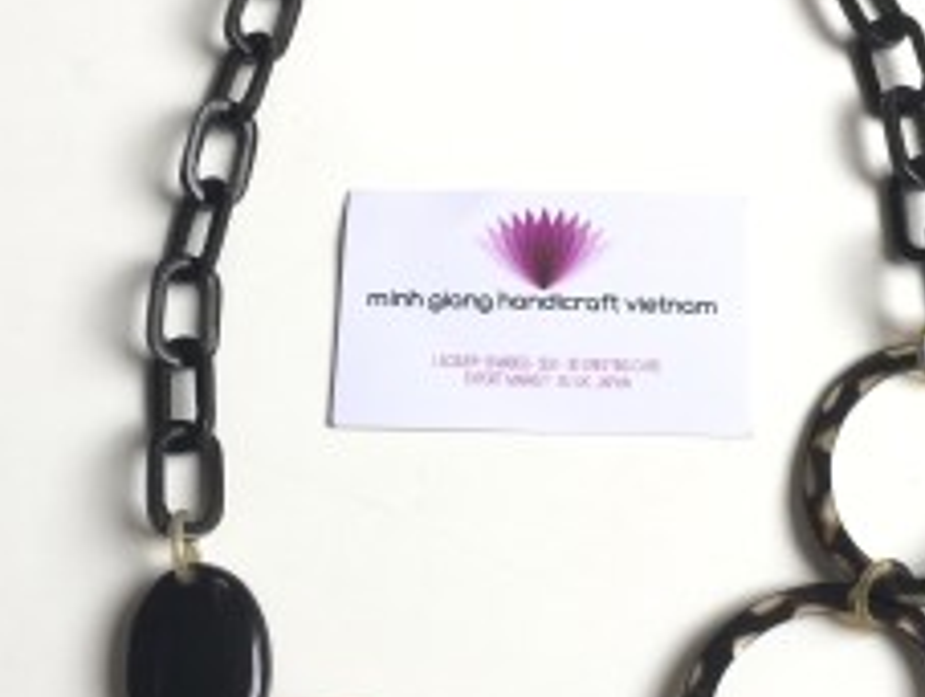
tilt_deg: -69.1
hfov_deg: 37.3
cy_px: 359
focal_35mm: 51
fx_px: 1365
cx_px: 538
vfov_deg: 28.6
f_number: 2.2
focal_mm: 4.15
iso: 25
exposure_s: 1/100
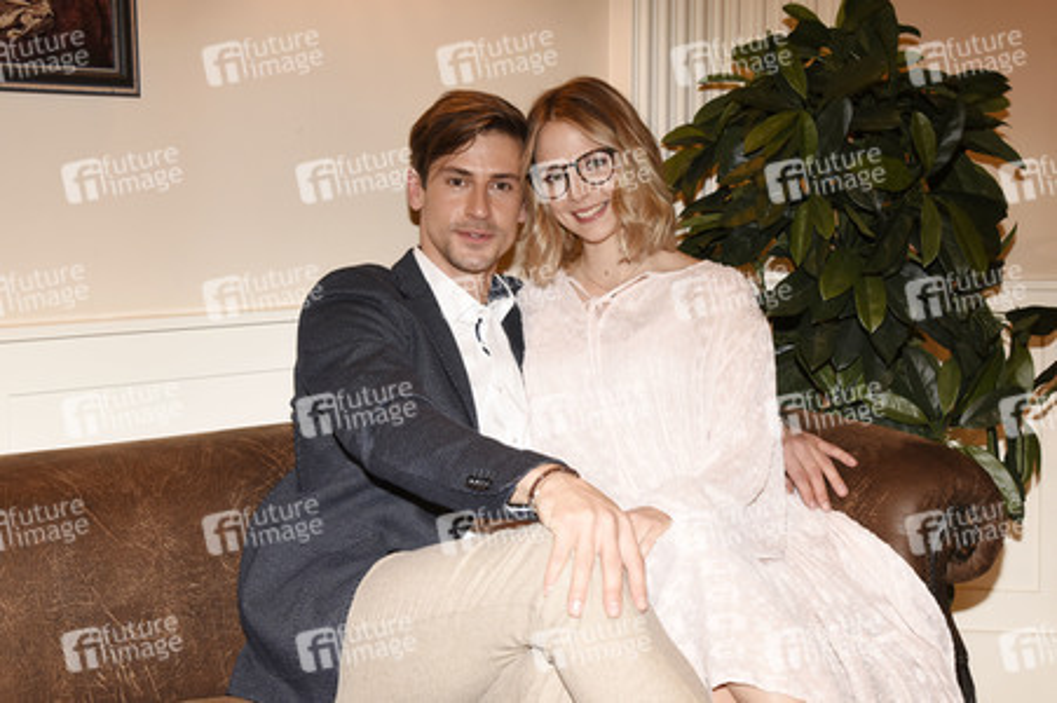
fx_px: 1467
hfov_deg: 39.6
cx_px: 528
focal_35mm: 50
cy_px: 352
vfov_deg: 27.0
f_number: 6.3
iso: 1600
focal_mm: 50
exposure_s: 1/80
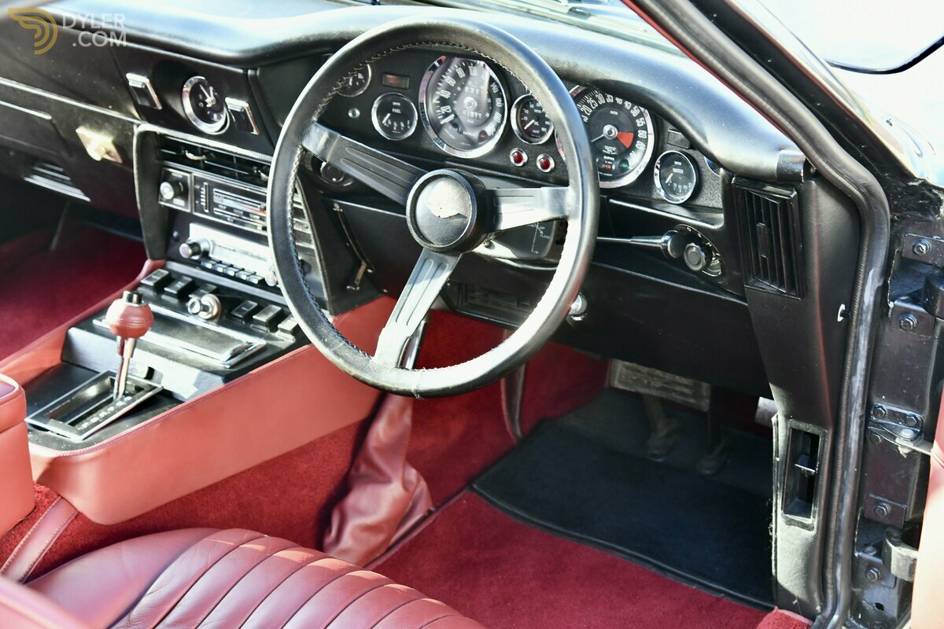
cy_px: 314
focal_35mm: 62
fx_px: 1626
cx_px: 472
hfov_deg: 32.4
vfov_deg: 21.9
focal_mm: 62
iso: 1250
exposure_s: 1/160
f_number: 6.3
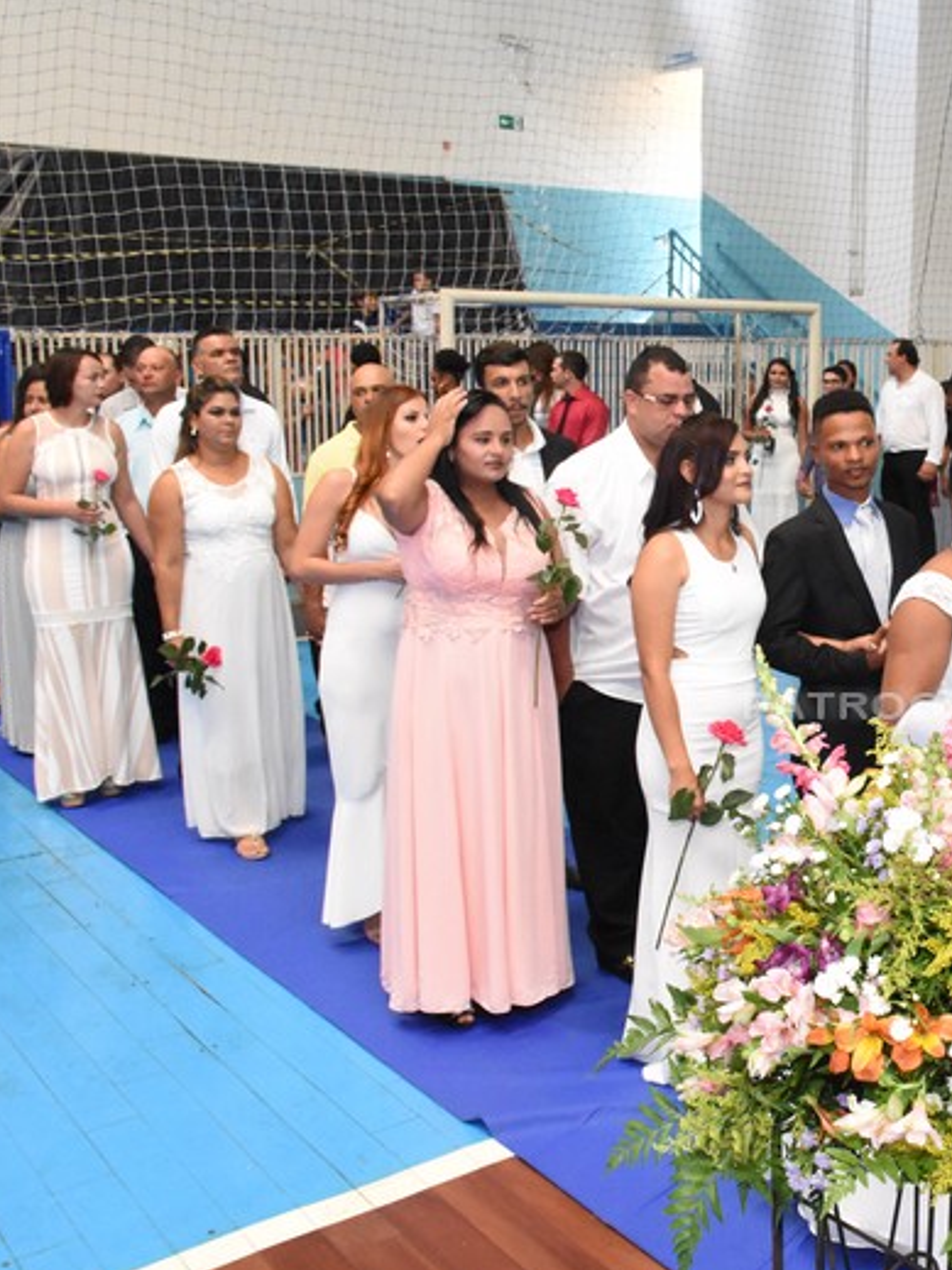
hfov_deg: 33.4
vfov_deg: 46.8
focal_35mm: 40
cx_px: 913
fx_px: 1467
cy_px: 628
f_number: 9
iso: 6400
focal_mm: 18
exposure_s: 1/125
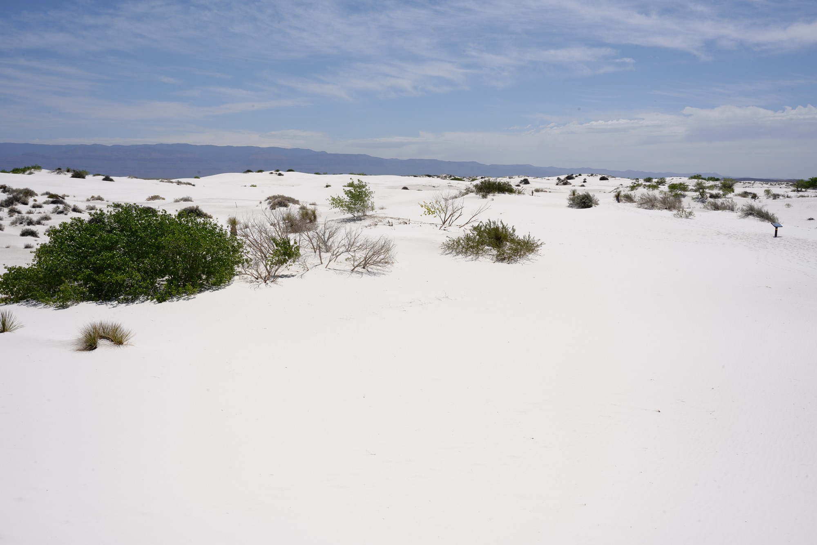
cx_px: 408
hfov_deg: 54.4
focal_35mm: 35
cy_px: 272
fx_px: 794
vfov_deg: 37.9
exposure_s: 1/100
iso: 64
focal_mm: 35
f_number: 22
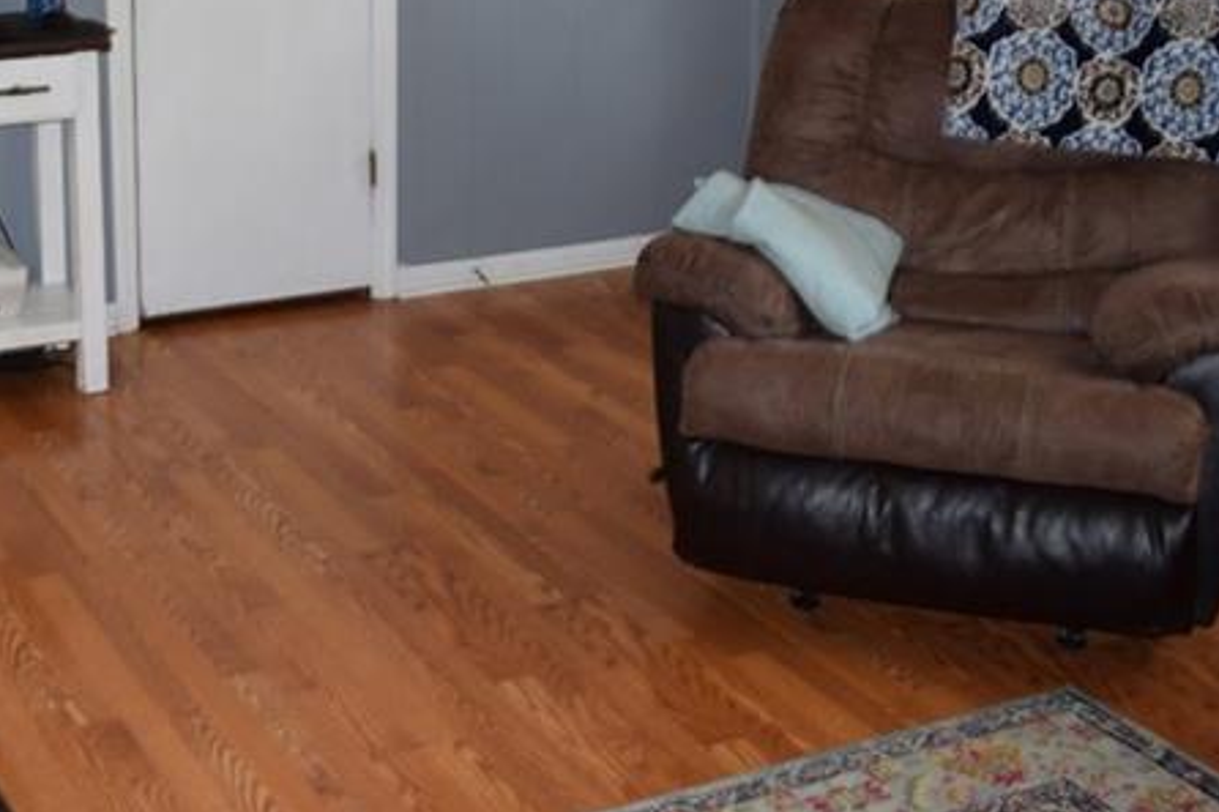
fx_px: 2099
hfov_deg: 32.1
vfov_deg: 21.0
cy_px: -44
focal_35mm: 62
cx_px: 410
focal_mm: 18
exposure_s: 1/6
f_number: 3.5
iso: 100
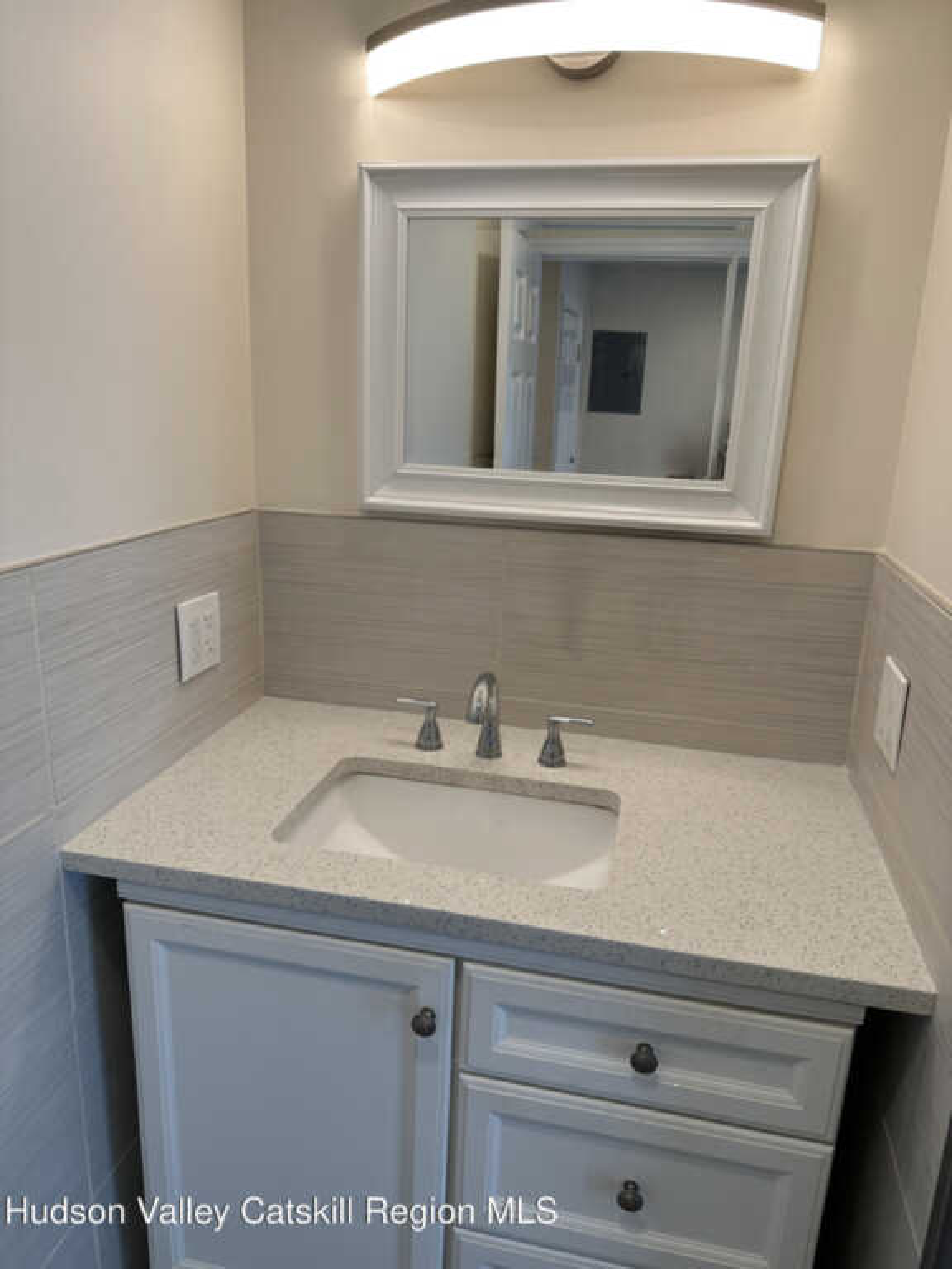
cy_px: 634
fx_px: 880
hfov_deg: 56.8
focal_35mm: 24
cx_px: 476
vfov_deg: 71.6
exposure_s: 1/120
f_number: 1.78
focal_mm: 6.86
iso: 64
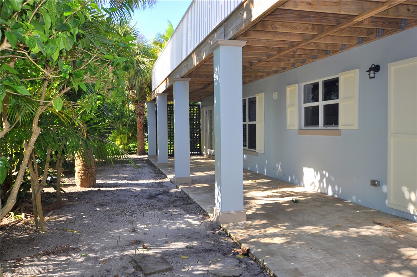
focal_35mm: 30
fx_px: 347
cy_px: 138
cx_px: 208
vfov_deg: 43.5
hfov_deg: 62.0
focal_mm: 20
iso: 200
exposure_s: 1/200
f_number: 4.8
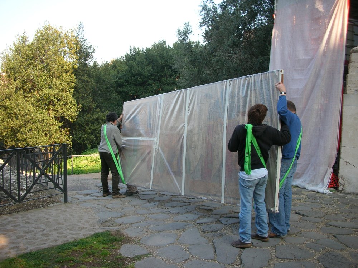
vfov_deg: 40.7
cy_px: 134
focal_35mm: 35
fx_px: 362
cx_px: 179
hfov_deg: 52.6
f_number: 3
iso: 50
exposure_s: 1/130
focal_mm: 5.8
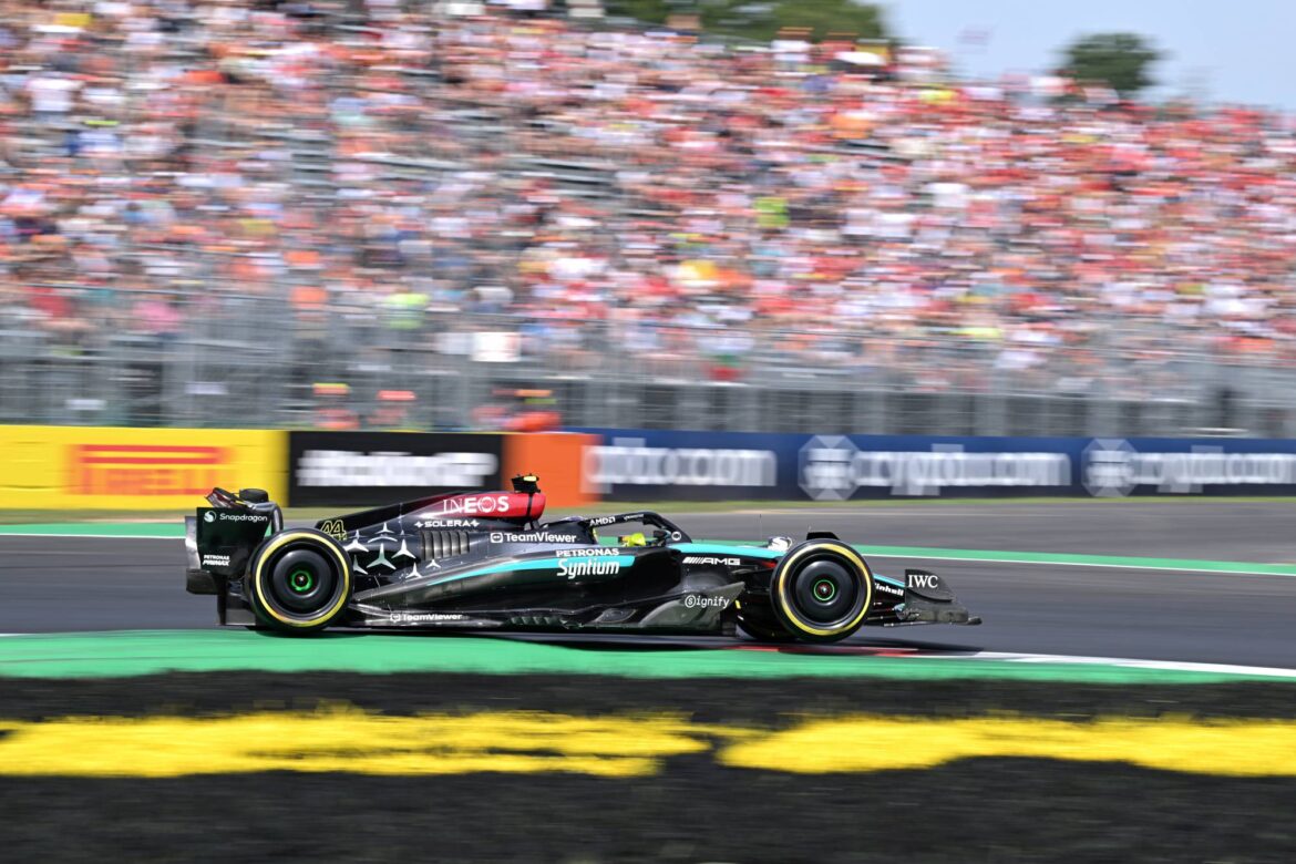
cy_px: 432
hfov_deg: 19.6
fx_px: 3744
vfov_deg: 13.2
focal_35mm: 104
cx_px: 648
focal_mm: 104
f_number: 7.1
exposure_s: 1/80
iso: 32
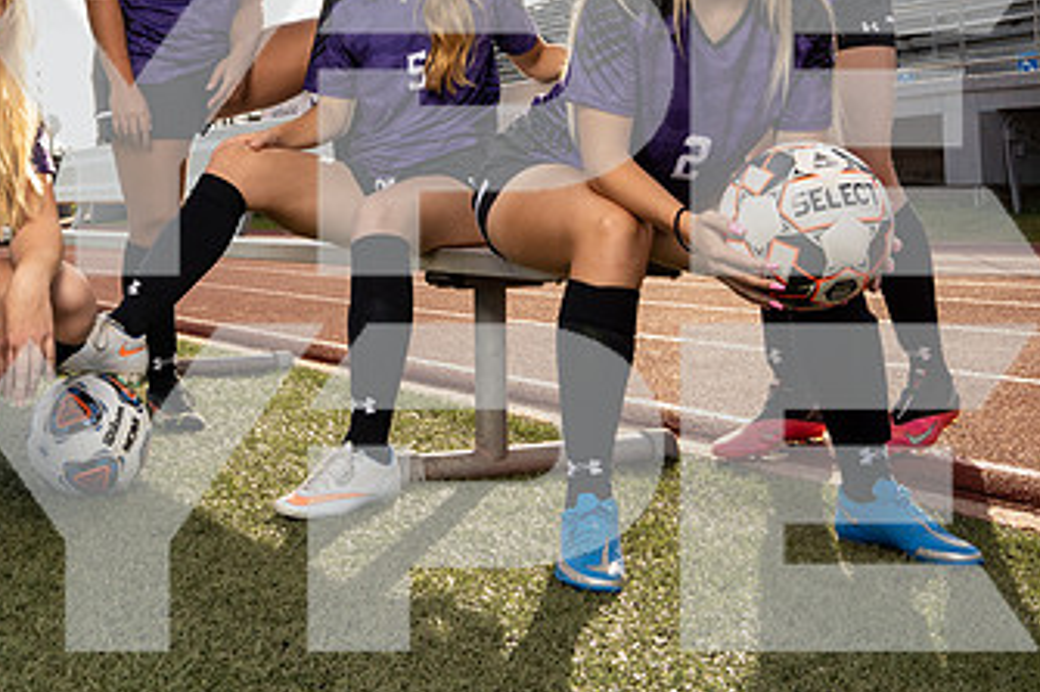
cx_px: 258
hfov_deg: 37.3
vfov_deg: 25.4
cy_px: 113
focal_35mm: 52
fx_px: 1501
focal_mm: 30
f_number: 11
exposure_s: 1/250
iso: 500
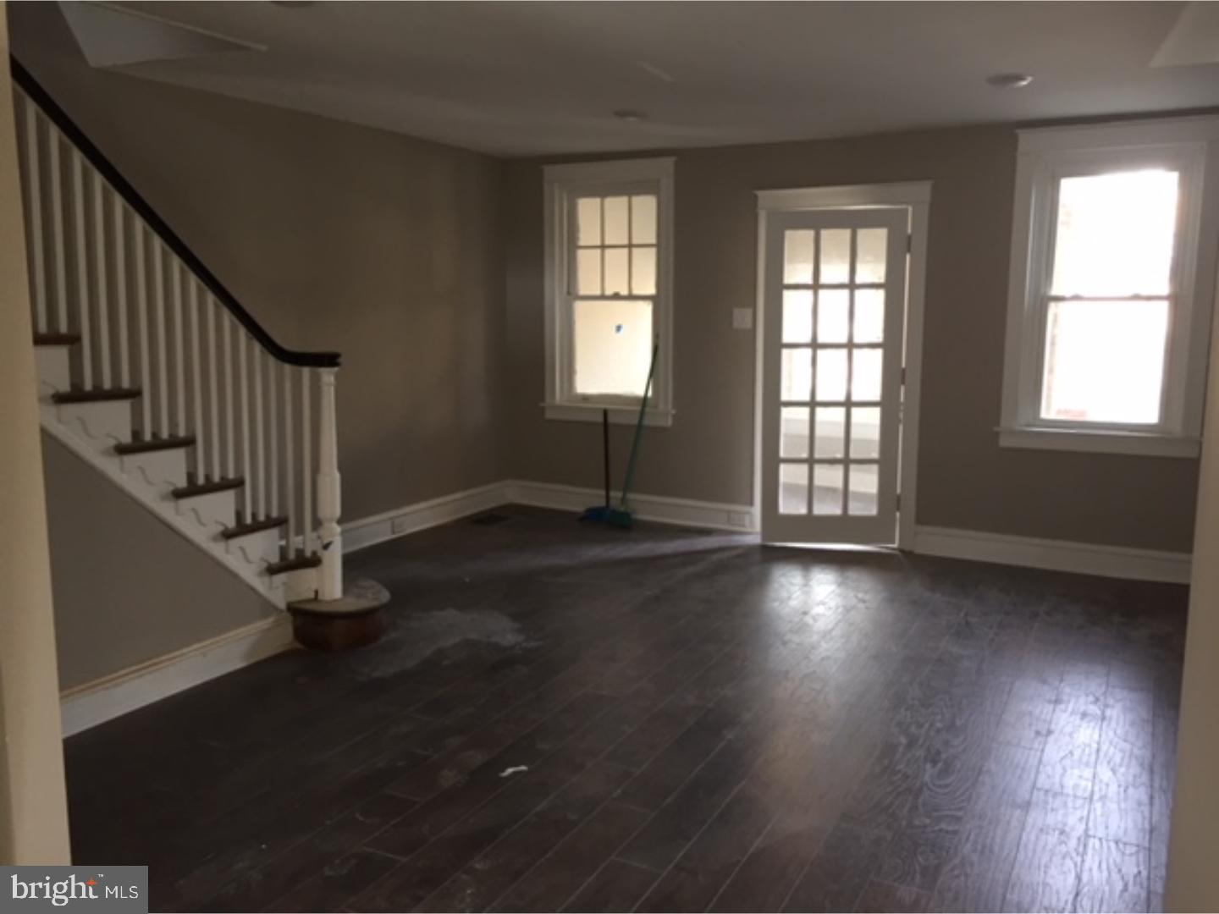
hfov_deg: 61.7
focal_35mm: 29
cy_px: 457
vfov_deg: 48.2
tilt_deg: -9.0
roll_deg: -1.1
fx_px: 1021
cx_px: 610
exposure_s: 1/30
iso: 64
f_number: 2.2
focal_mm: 4.15
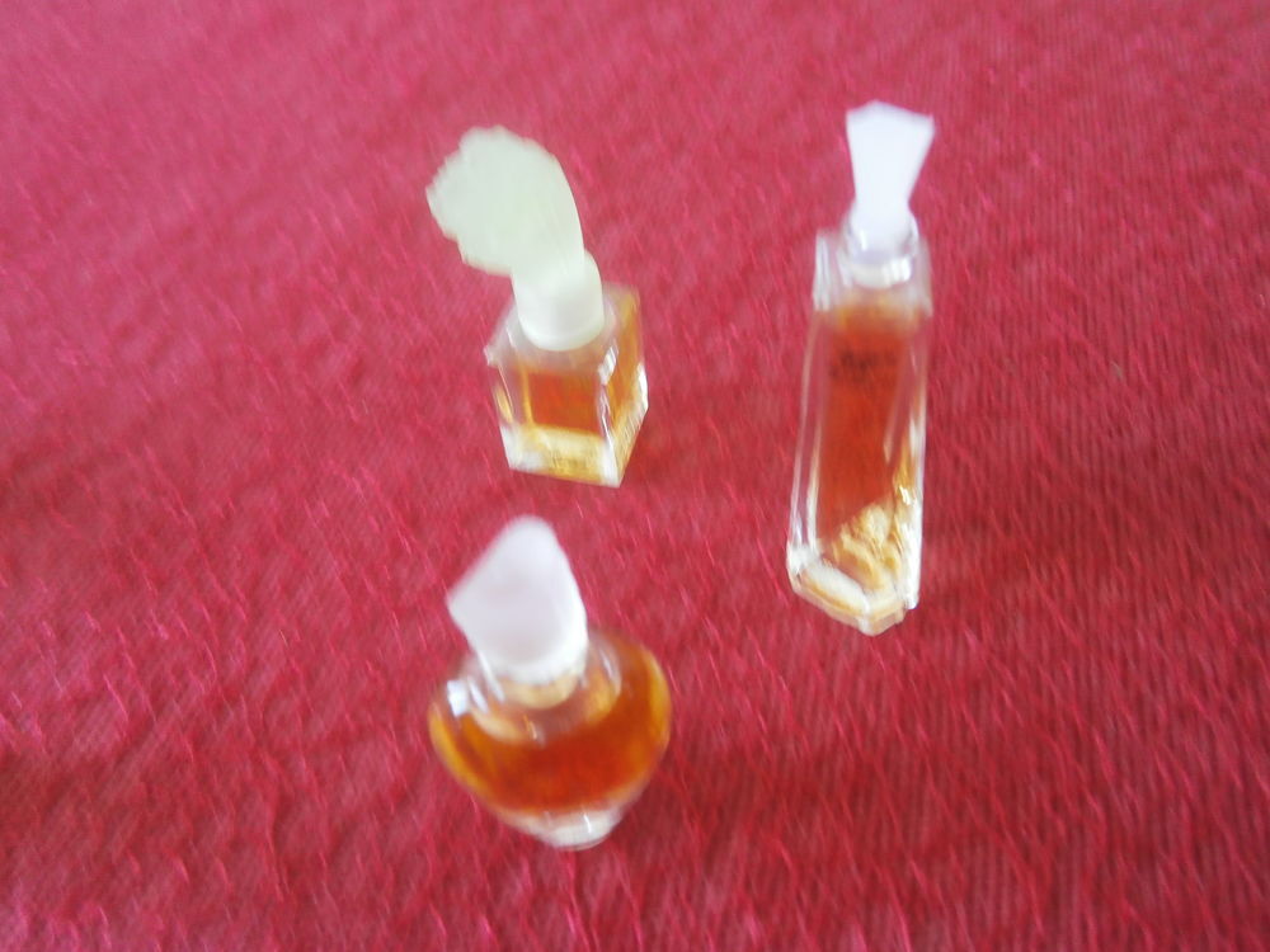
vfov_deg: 53.1
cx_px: 635
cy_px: 476
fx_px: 954
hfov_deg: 67.3
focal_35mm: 26
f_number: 2.8
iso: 200
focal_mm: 4.7
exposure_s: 1/15
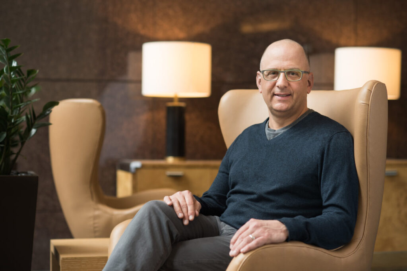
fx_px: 961
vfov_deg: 16.1
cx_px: 204
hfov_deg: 23.9
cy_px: 136
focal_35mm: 85
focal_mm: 85
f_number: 3.2
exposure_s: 1/100
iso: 400
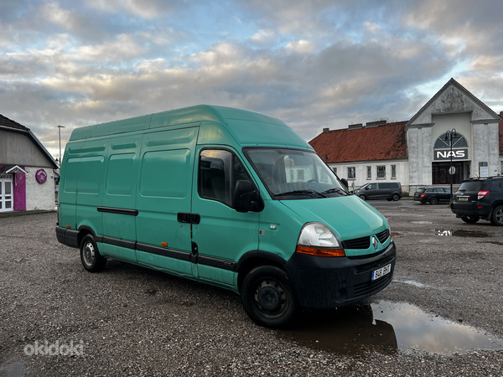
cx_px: 252
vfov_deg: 53.1
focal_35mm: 26
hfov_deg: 67.3
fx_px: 378
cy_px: 188
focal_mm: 5.1
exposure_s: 1/248
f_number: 1.6
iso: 40
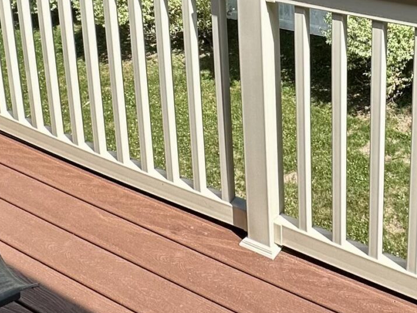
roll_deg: +0.5
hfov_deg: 37.0
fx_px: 602
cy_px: -73
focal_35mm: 50
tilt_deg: -14.7
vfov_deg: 25.7
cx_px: 326
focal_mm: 2.22
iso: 40
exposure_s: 1/670
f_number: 2.2
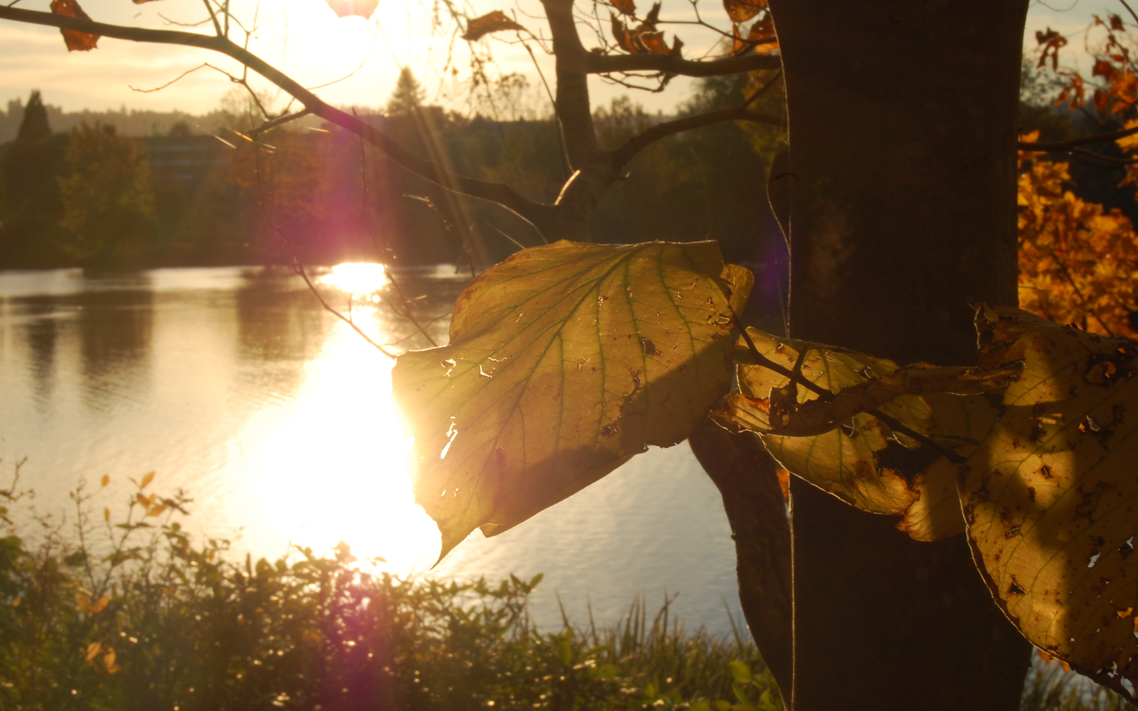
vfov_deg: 15.5
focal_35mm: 85
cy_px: 356
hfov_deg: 24.5
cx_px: 567
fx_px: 2621
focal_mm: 55
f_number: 22
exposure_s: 1/80
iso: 200
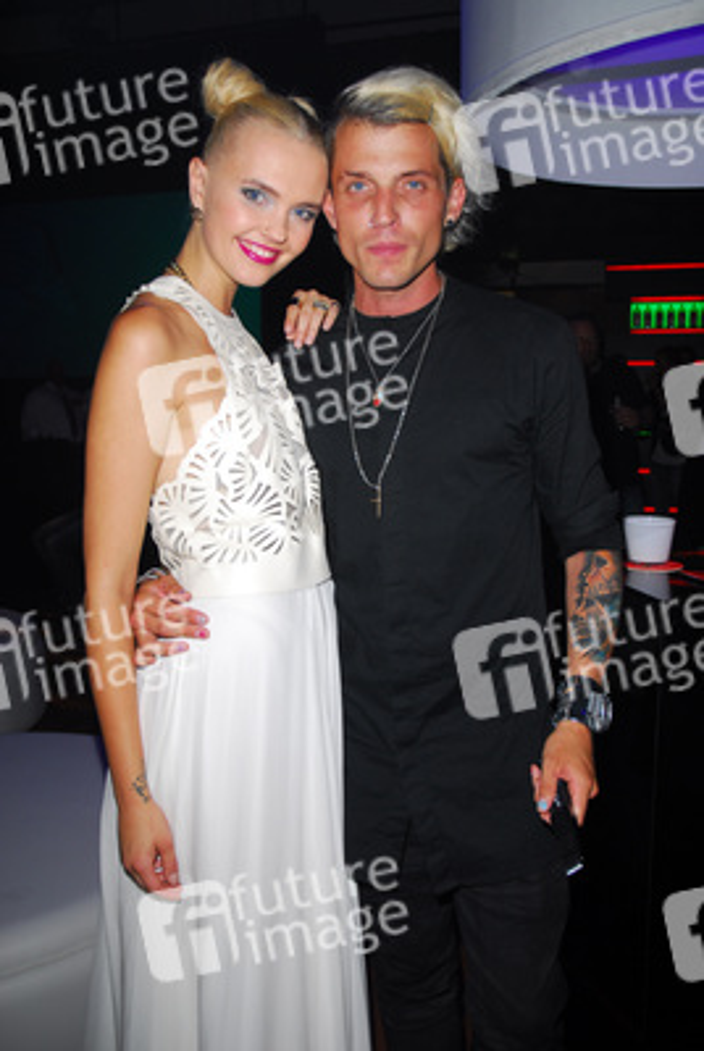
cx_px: 352
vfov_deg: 57.2
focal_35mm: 33
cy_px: 526
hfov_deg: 40.1
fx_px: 965
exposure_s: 1/60
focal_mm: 22
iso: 200
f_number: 5
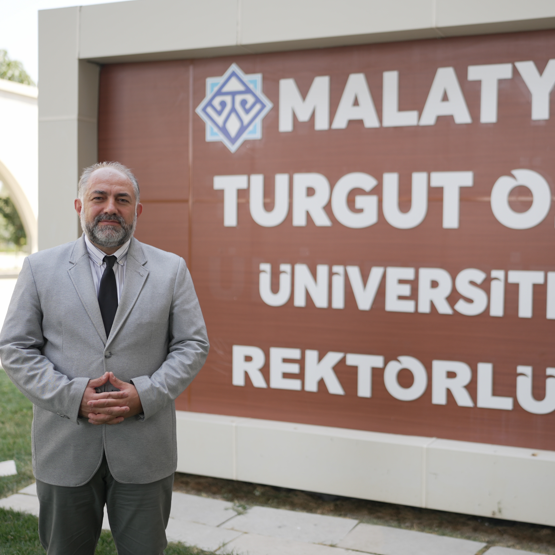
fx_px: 816
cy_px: 276
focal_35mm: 45
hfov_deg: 37.2
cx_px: 363
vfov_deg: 37.6
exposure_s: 1/800
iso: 100
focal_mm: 35
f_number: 1.4
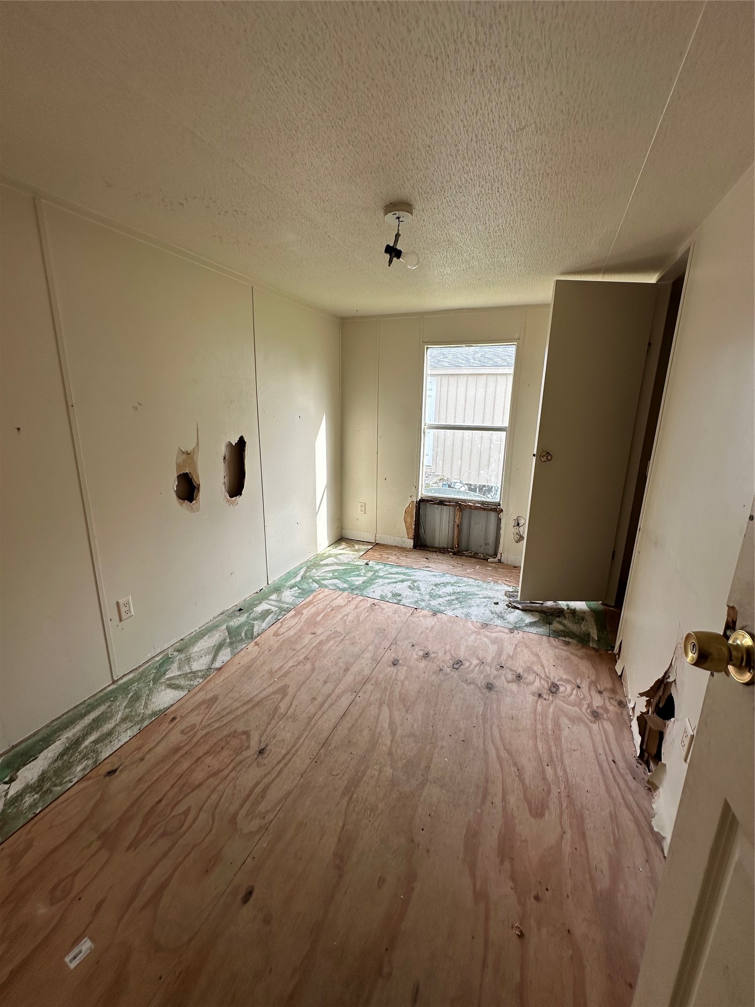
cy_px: 504
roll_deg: -2.8
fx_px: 407
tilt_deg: -13.2
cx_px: 378
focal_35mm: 14
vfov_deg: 102.1
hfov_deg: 85.7
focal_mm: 2.22
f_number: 2.2
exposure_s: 1/130
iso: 40
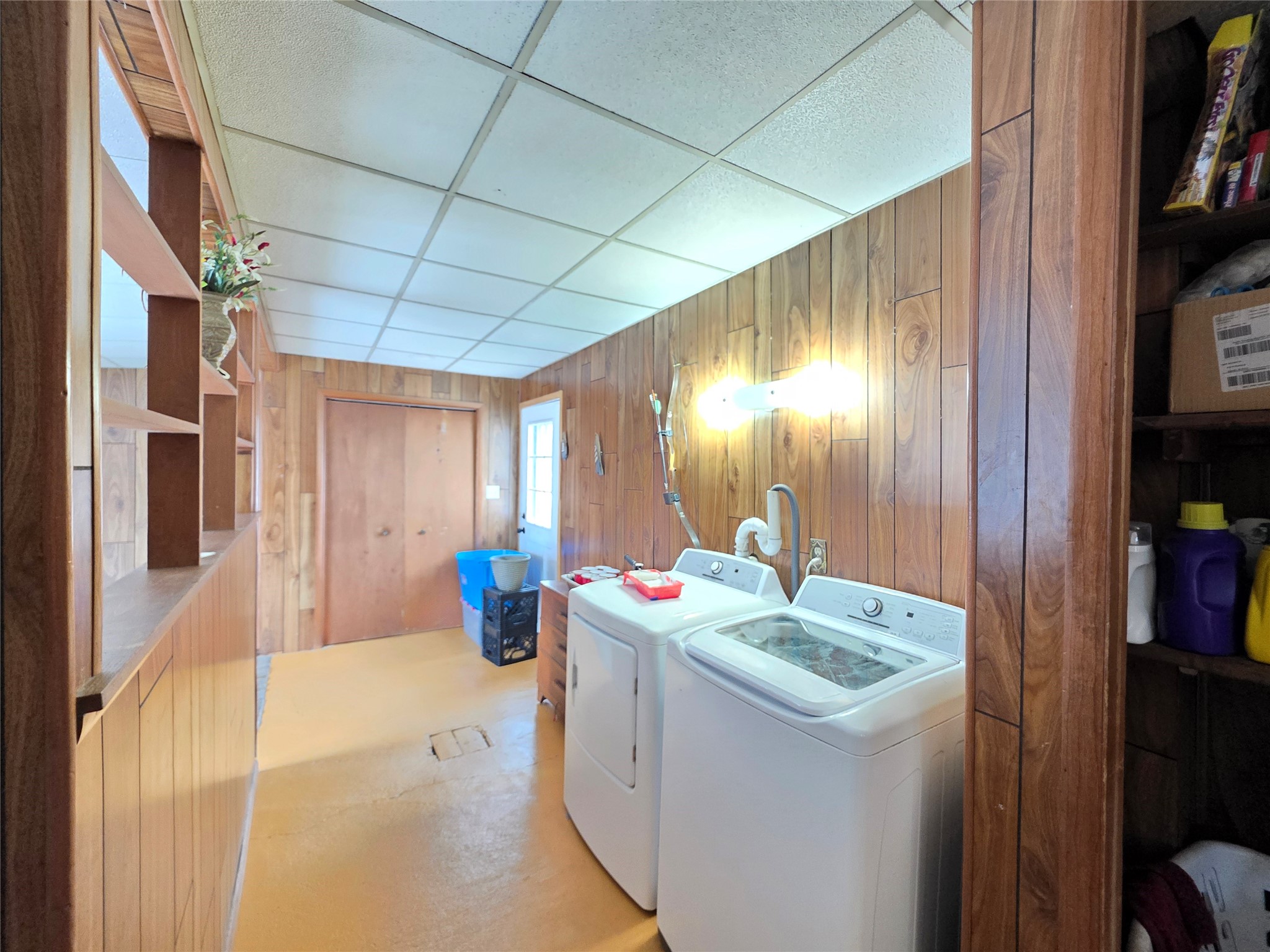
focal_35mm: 13
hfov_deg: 106.2
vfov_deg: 89.9
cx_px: 635
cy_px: 476
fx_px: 477
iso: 1000
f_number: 1.9
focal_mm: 2.2
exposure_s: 1/30
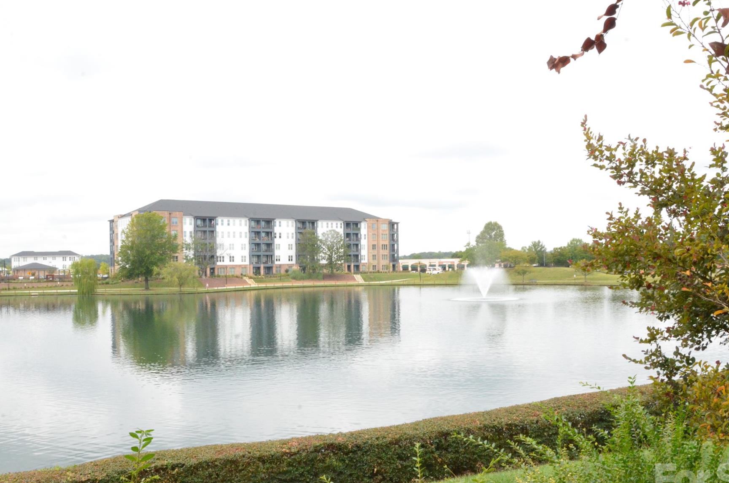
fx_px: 647
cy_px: 260
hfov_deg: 58.8
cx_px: 358
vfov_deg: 40.9
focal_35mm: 32
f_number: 22
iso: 3200
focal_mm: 18
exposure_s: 1/250
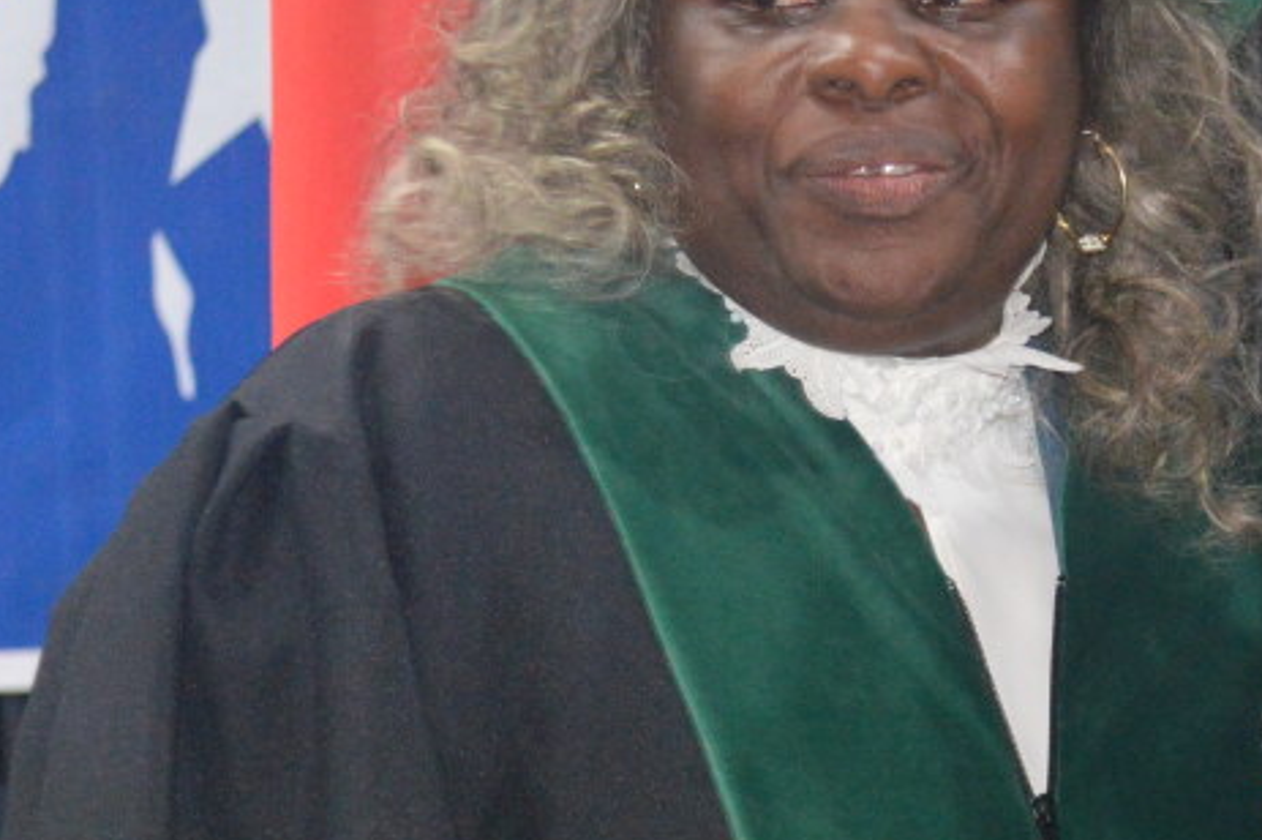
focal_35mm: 197
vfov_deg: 6.9
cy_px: 761
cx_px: 1374
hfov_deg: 10.3
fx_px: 6901
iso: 2000
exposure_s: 1/60
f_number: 5
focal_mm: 38
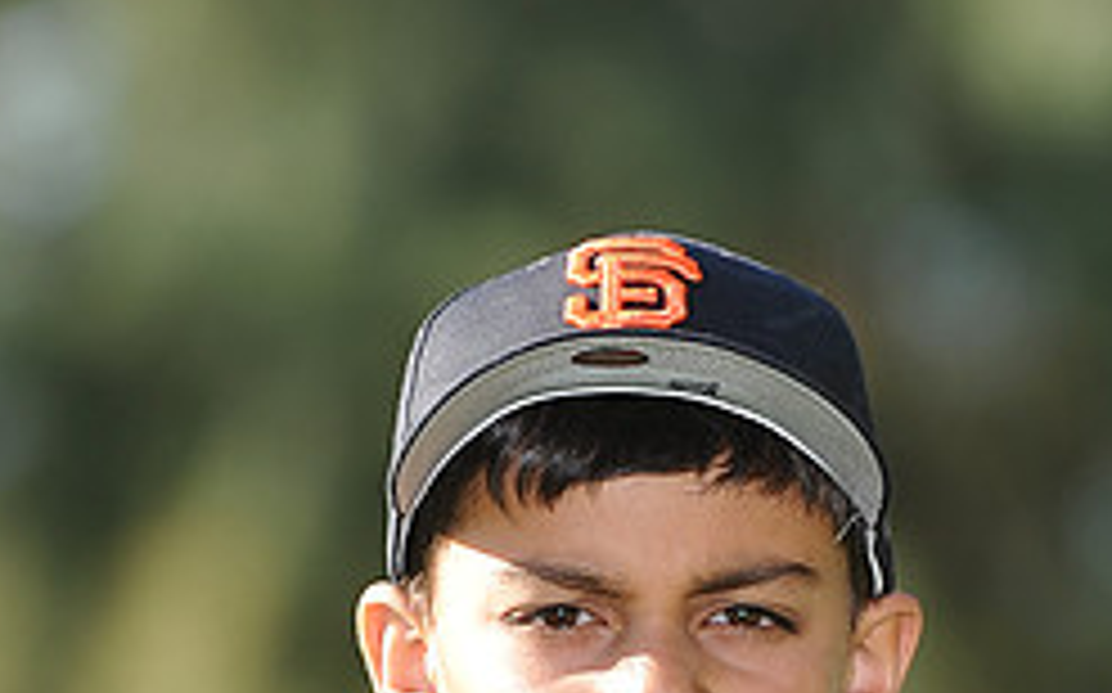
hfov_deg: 4.4
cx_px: 603
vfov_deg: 2.7
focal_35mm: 479
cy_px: 783
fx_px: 14506
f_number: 4.5
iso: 200
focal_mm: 200
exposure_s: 1/500
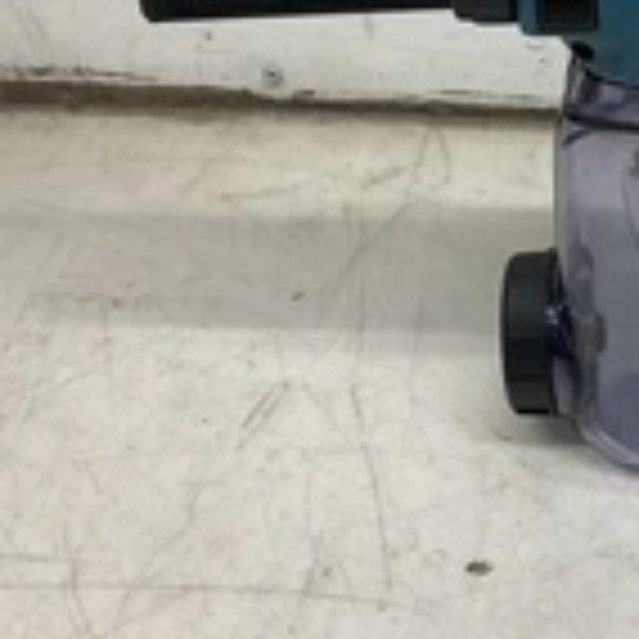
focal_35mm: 72
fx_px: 1504
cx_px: 644
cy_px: 63
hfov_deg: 23.0
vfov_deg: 23.4
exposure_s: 1/120
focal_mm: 3
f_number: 1.8
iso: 40
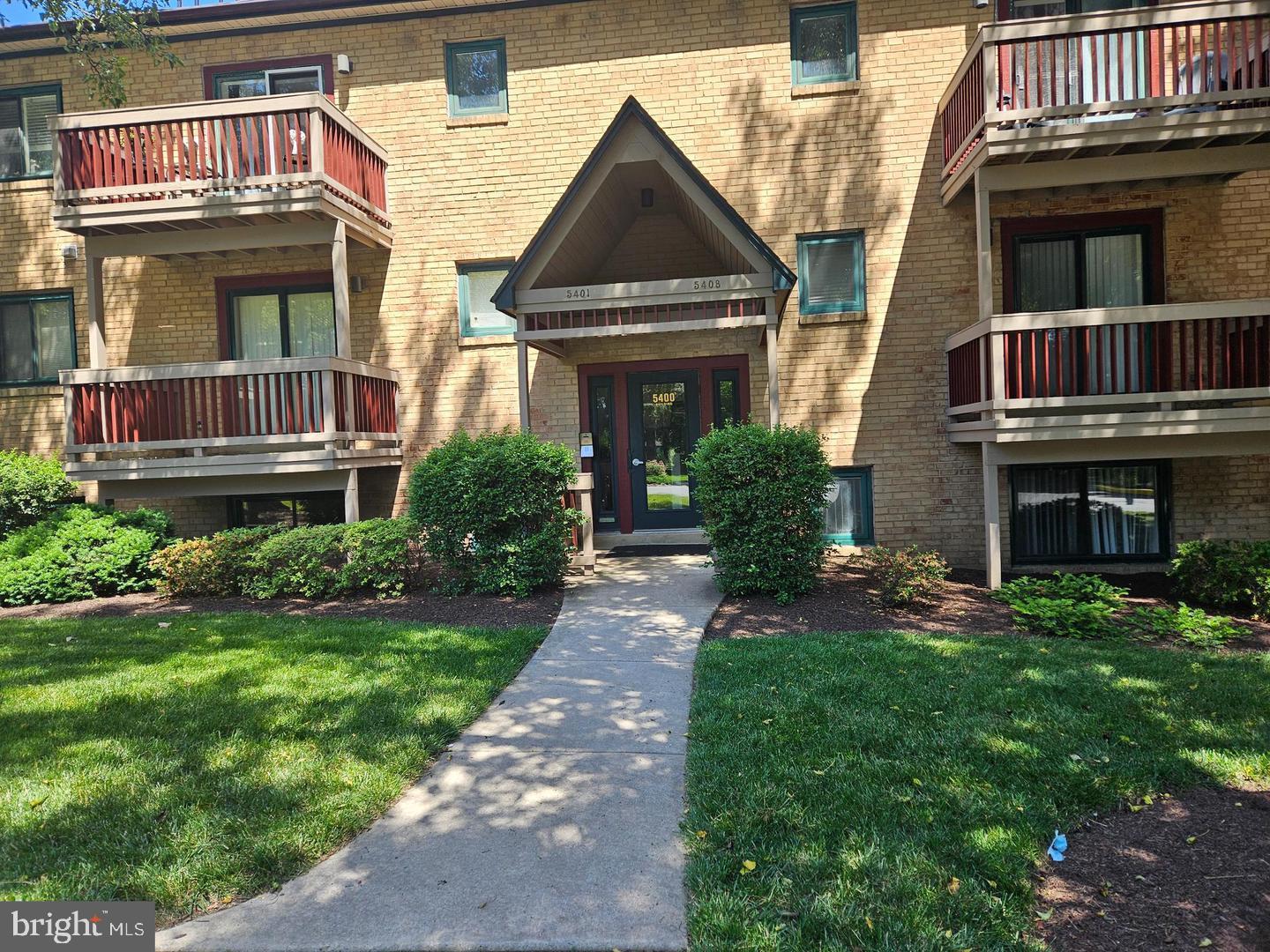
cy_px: 476
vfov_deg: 58.9
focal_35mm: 23
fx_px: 844
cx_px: 635
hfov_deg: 73.9
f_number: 1.8
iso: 25
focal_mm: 5.4
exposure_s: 1/333
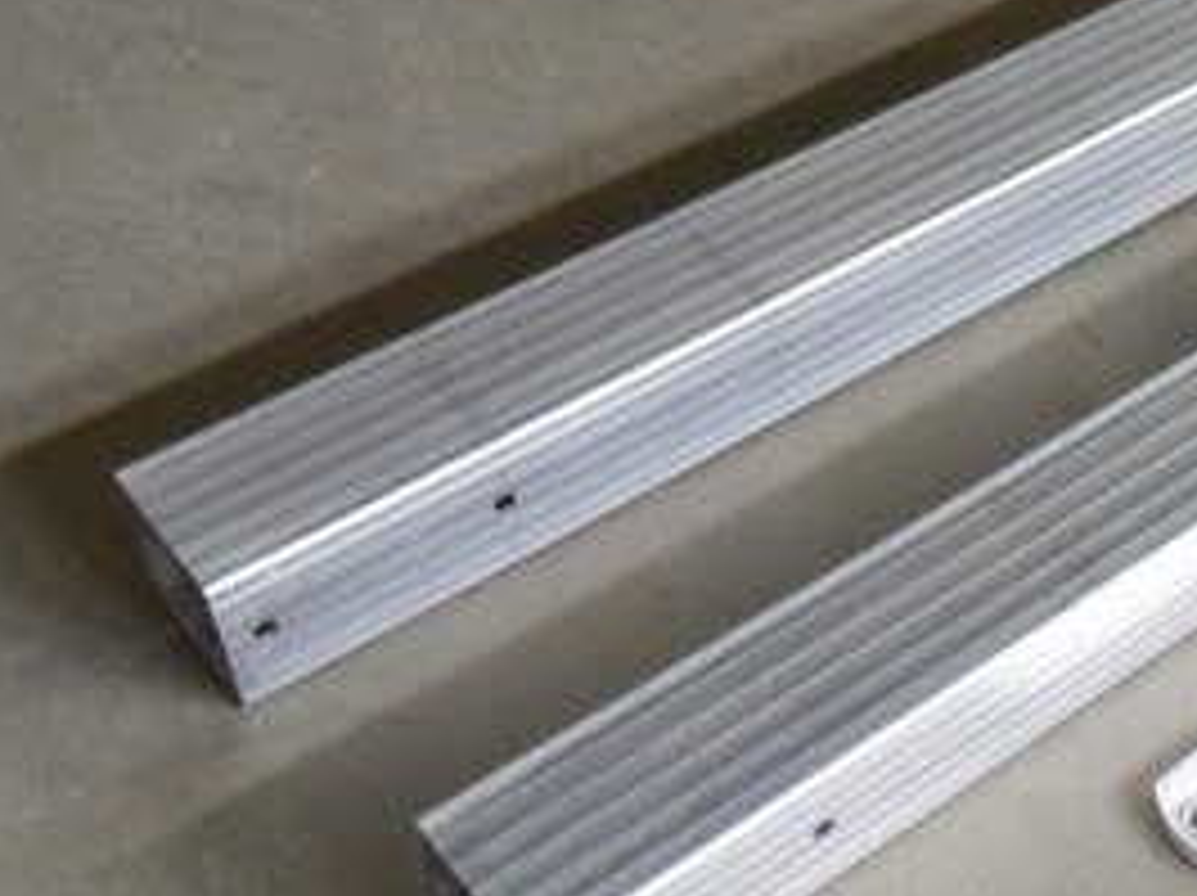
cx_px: 1390
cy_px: 329
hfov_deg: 26.8
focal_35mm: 65
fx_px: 2246
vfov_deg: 22.5
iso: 160
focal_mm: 4.9
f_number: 3.5
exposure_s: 1/30
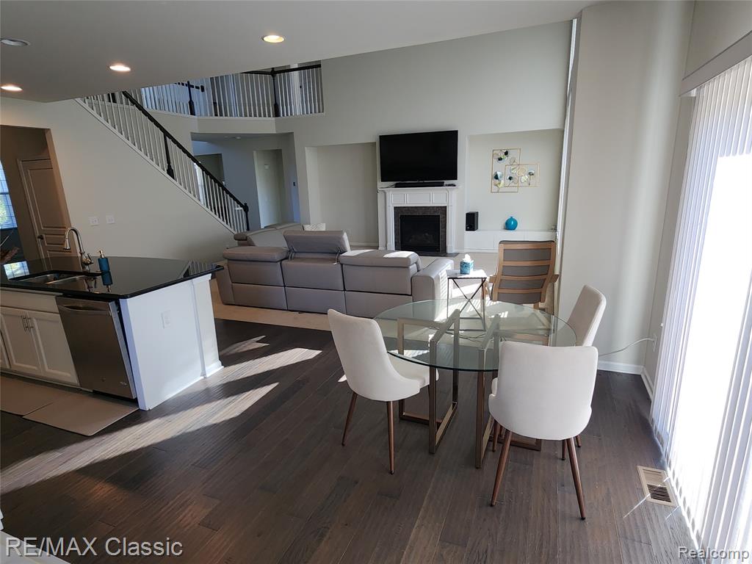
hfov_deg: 106.2
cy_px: 282
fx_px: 282
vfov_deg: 89.9
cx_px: 376
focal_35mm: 13
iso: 100
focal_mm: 2.2
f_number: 2.2
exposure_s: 1/120
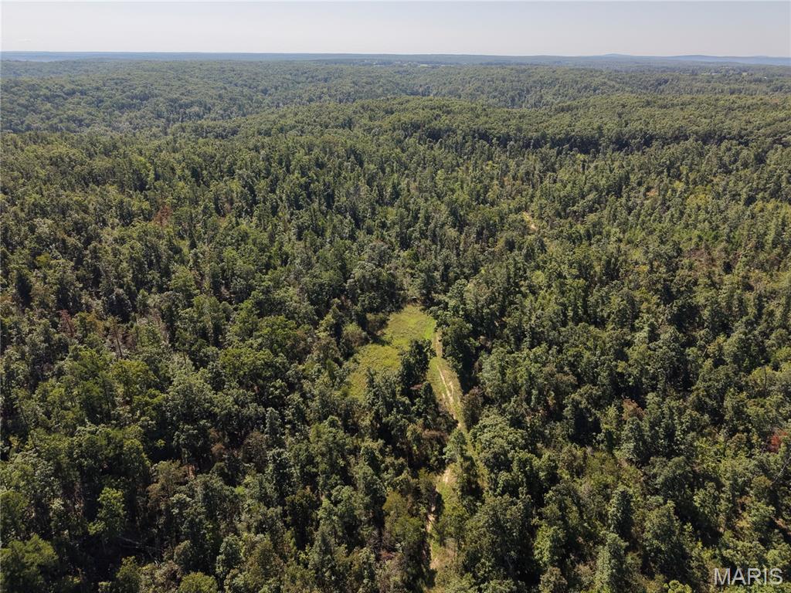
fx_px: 548
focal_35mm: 24
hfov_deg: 71.6
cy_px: 296
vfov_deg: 56.8
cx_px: 396
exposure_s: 1/125
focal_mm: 8.67
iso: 400
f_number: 1.8
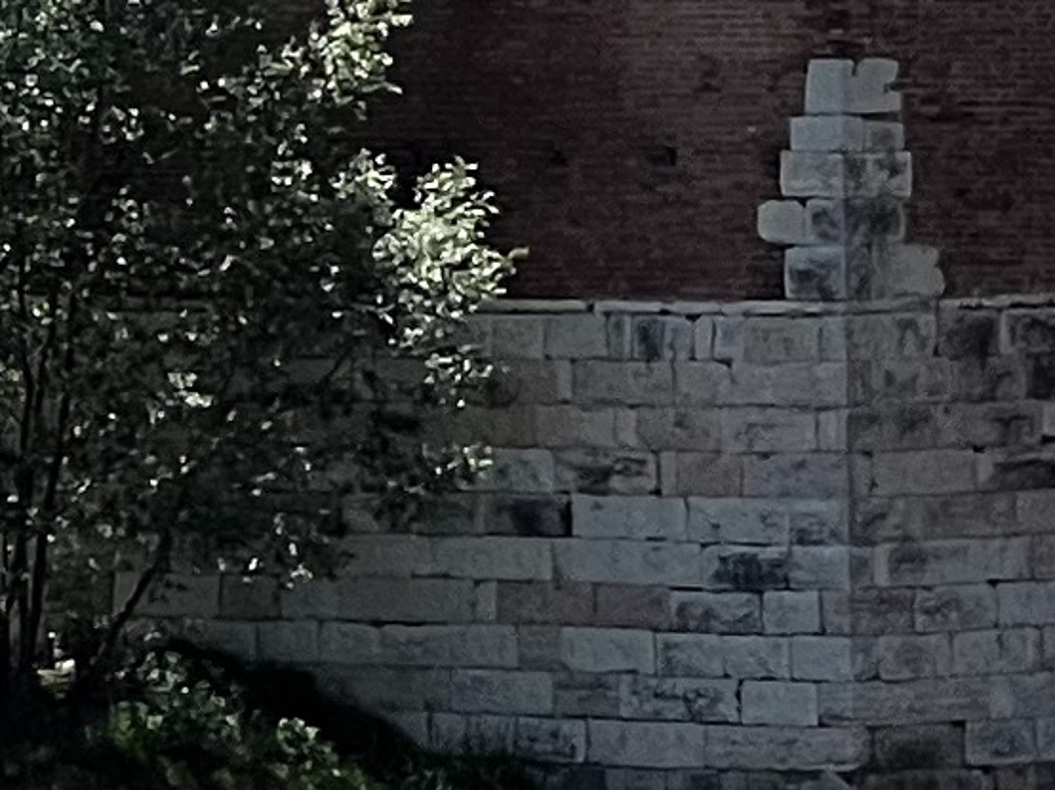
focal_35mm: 556
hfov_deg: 3.6
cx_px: -261
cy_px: -1239
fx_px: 16938
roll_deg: +0.3
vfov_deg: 2.6
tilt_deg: +4.6
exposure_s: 1/995
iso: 32
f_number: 2.8
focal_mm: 9
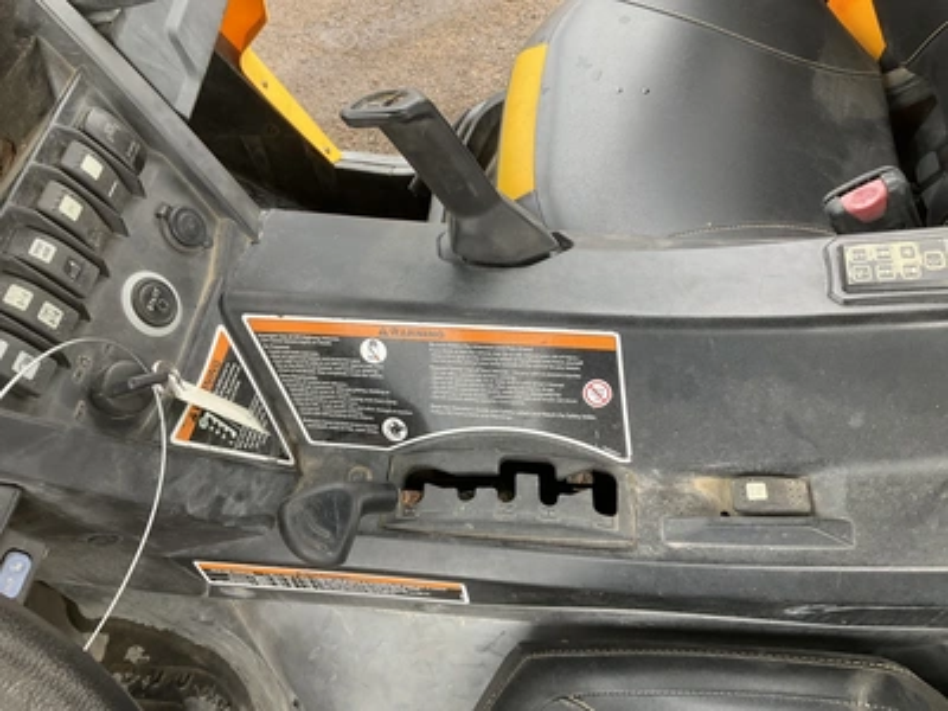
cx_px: 474
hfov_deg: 61.7
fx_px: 794
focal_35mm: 29
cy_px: 356
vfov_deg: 48.2
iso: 32
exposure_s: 1/122
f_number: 1.8
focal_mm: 3
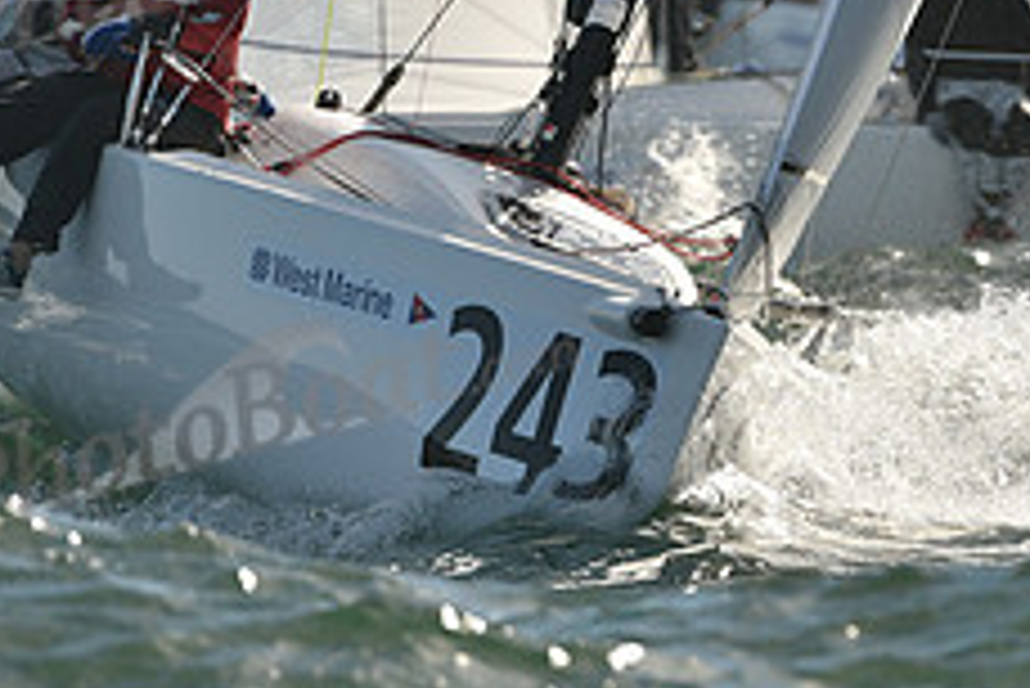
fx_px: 29029
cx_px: 814
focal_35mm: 1014
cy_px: 119
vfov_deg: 1.4
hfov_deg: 2.0
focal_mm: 400
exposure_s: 1/1600
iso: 250
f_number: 6.3
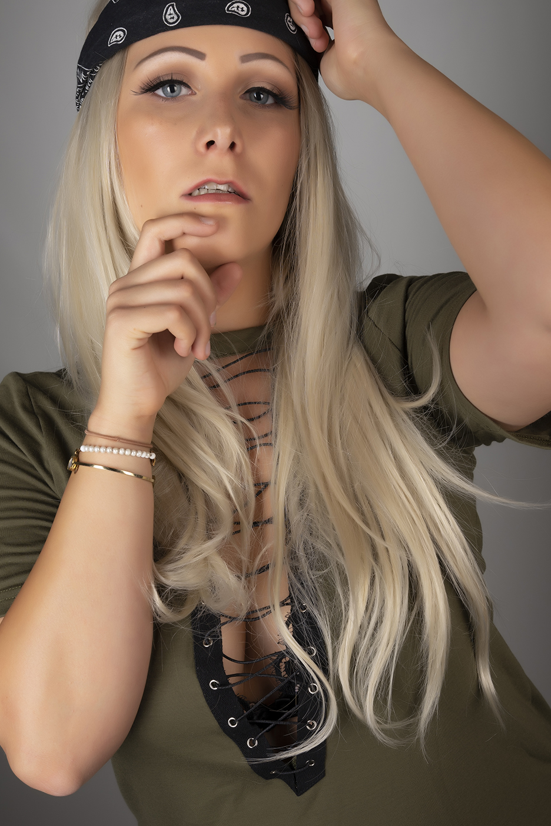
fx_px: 1309
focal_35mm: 57
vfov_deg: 35.0
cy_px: 382
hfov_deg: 23.8
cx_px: 286
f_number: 9
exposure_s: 1/200
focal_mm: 50
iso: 100
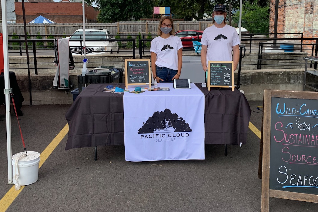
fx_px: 291
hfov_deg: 56.9
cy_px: 74
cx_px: 188
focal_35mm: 33
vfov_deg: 39.6
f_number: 1.8
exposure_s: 1/1220
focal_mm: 4.25
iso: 25
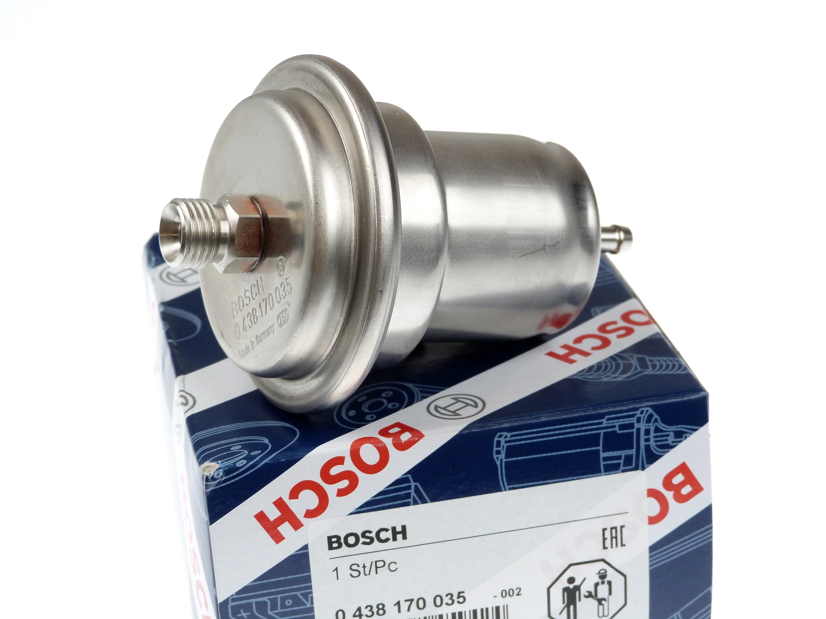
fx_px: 2004
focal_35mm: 84
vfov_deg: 17.6
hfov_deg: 23.3
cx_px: 413
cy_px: 310
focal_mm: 15.1
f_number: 3.4
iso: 200
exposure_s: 1/160
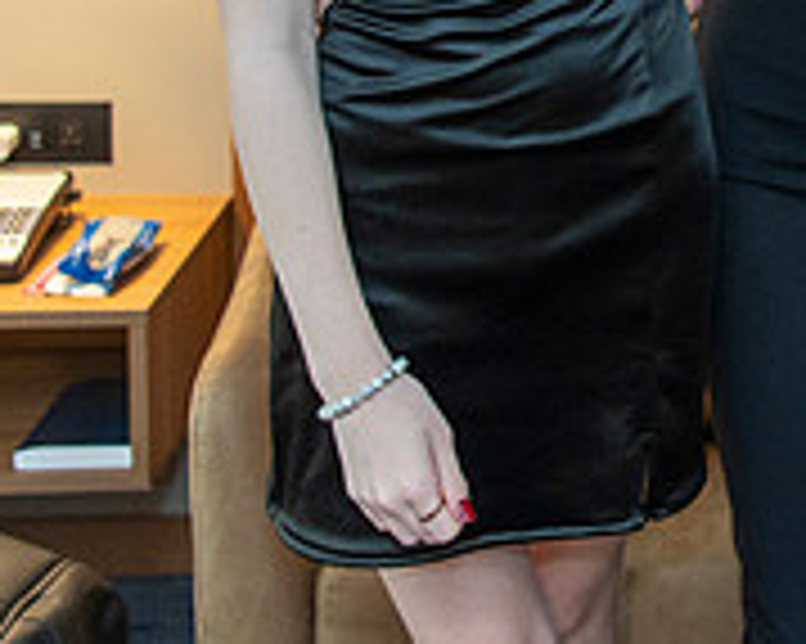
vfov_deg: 14.7
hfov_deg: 18.0
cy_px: -294
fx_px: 2336
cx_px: 1117
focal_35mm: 98
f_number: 2.8
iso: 1250
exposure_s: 1/160
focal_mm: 28
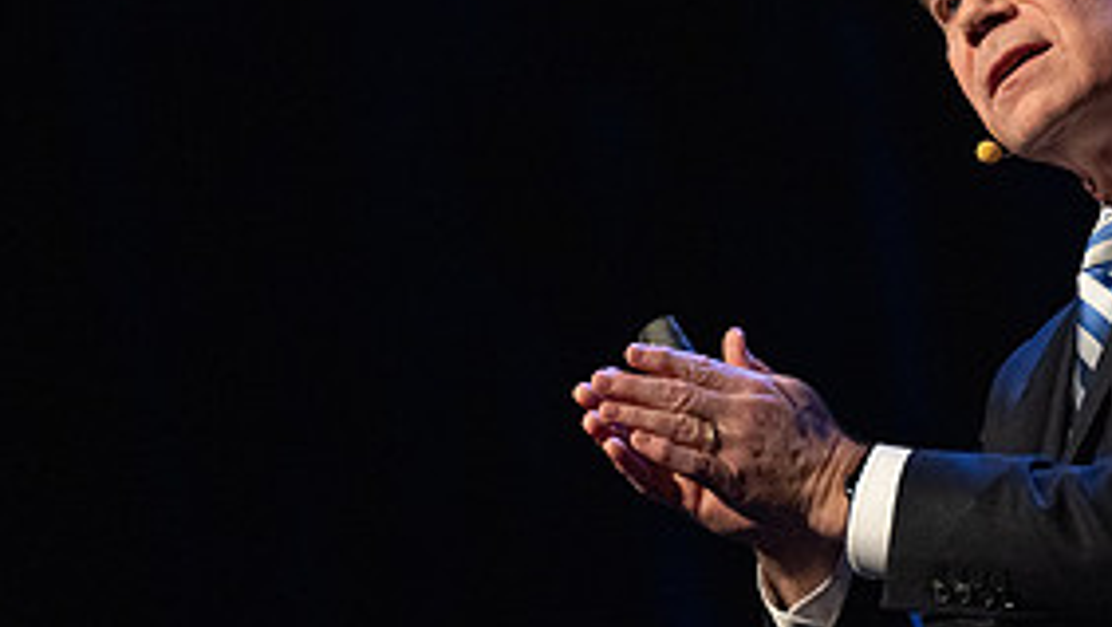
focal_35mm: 431
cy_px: 195
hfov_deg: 5.0
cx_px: 662
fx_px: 12716
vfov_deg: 2.8
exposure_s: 1/500
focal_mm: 200
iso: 4000
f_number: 3.5
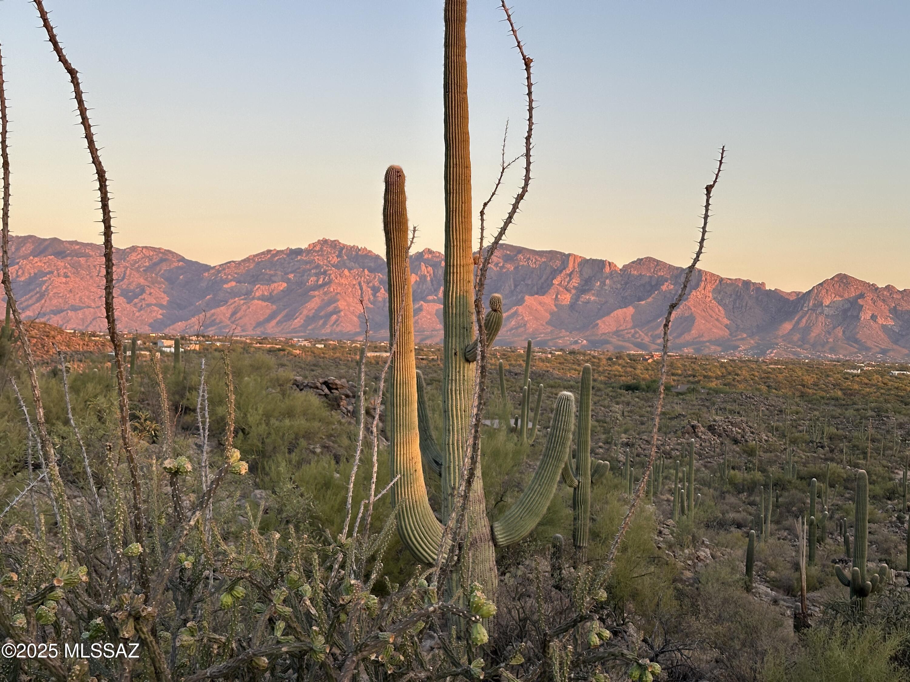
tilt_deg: +0.4
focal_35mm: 48
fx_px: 1262
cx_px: 455
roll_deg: -1.0
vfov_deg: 30.3
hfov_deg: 39.7
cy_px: 341
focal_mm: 6.86
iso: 64
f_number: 1.78
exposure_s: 1/371
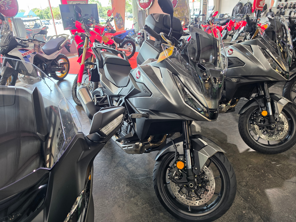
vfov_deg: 58.9
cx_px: 148
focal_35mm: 23
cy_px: 111
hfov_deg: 73.9
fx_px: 197
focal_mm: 6.5
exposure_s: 1/120
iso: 100
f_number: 1.4
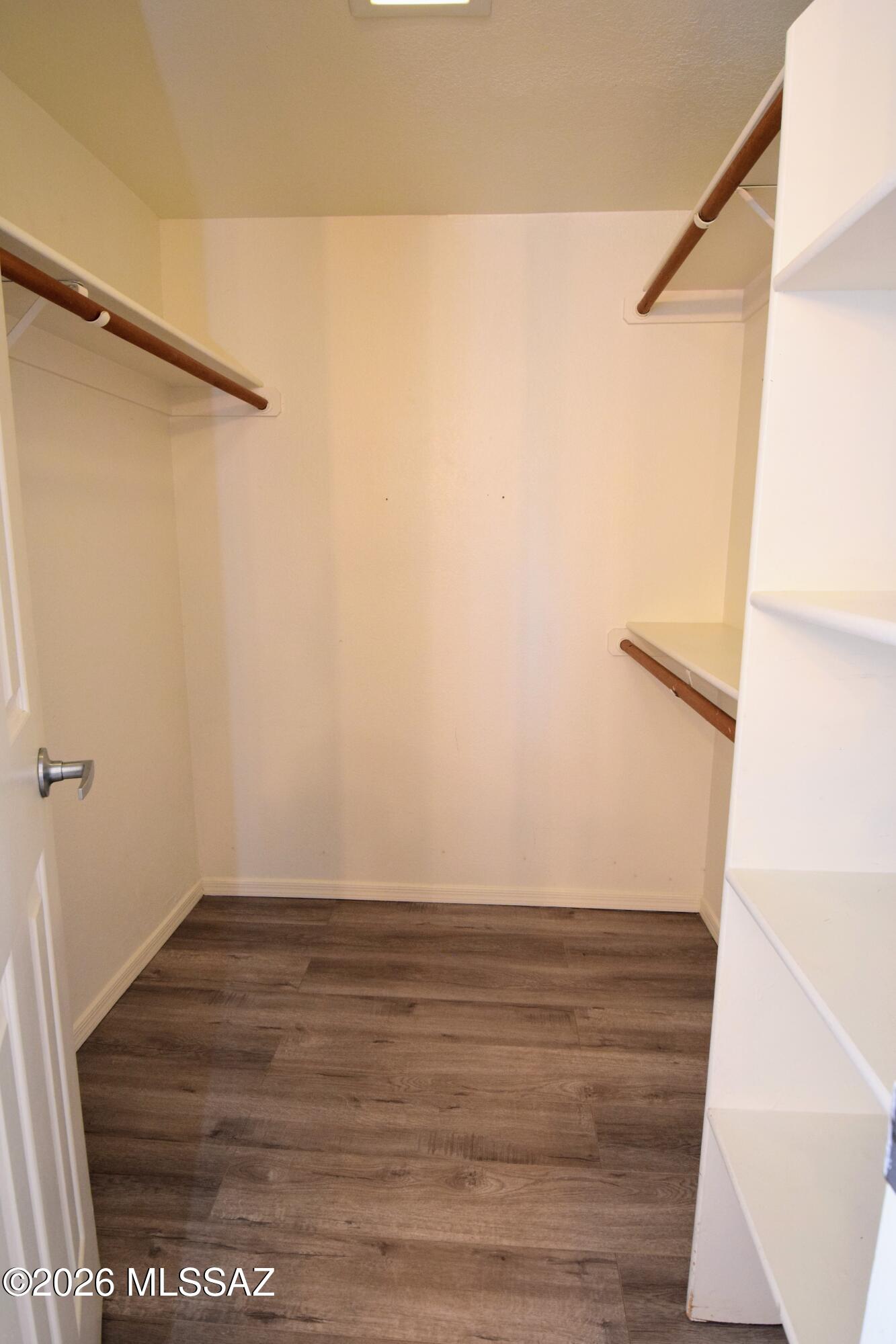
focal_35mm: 18
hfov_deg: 67.4
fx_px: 672
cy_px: 672
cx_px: 448
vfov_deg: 90.0
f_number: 7.1
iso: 1100
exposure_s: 1/60
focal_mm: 12
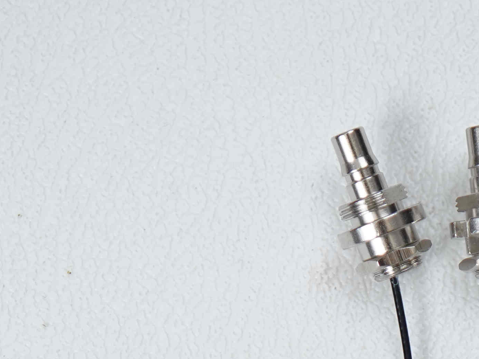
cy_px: 665
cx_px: 455
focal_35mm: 207
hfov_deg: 9.5
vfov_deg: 7.0
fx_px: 2865
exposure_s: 1/125
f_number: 2.8
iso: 400
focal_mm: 50
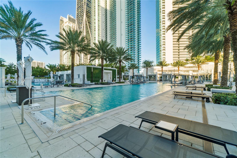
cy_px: 79
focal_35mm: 15
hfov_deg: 100.4
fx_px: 99
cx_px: 118
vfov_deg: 77.3
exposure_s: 1/50
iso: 100
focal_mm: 10
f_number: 11
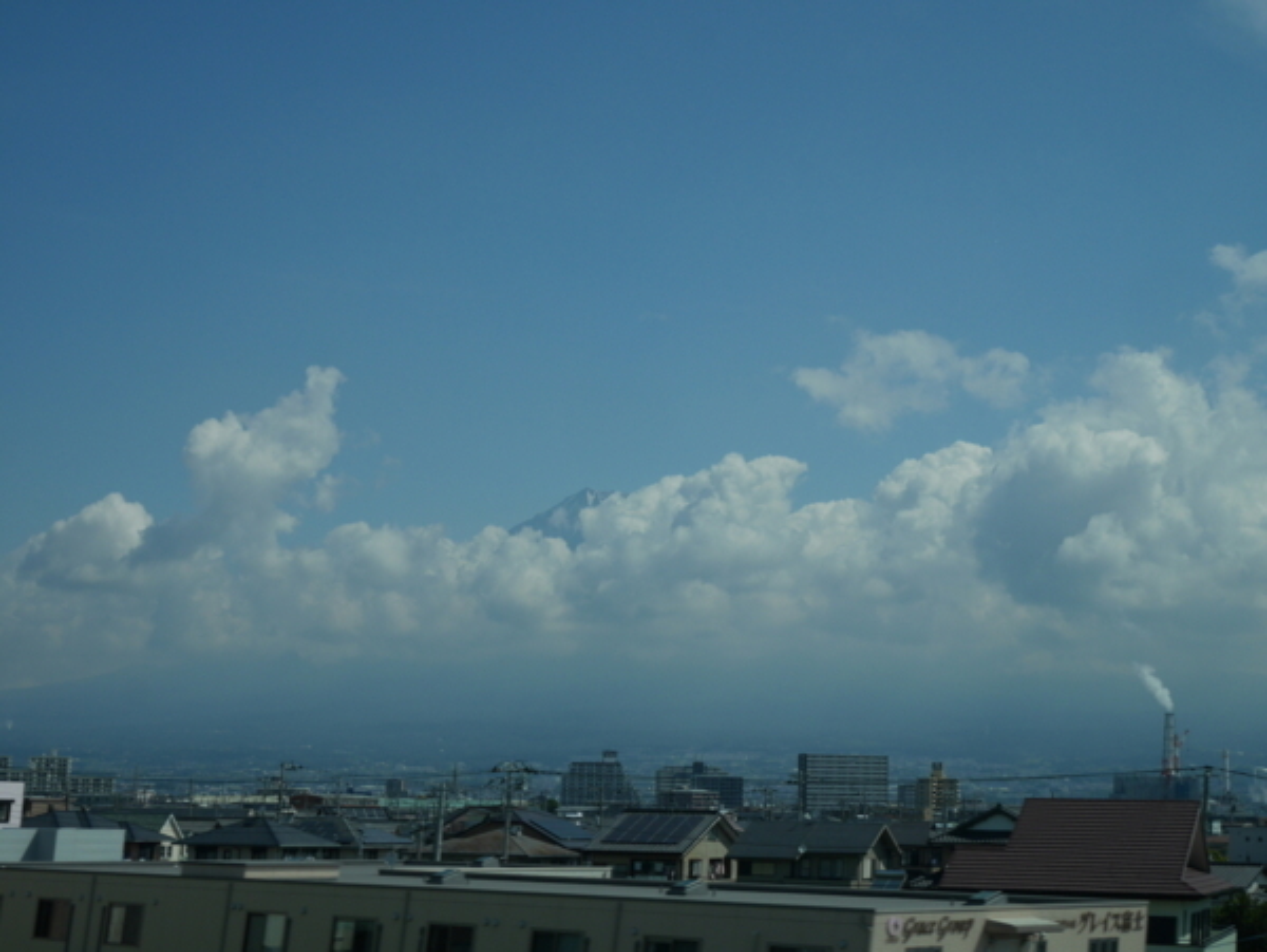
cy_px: 476
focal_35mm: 64
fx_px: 2344
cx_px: 634
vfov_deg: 23.0
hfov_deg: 30.2
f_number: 11
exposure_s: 1/500
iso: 200
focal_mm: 32
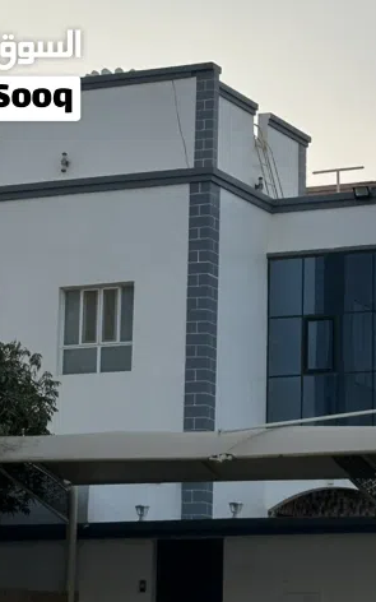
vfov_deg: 29.8
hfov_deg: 18.8
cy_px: 305
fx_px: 1131
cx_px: 273
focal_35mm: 69
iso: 64
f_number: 1.78
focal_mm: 6.86
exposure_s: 1/1453
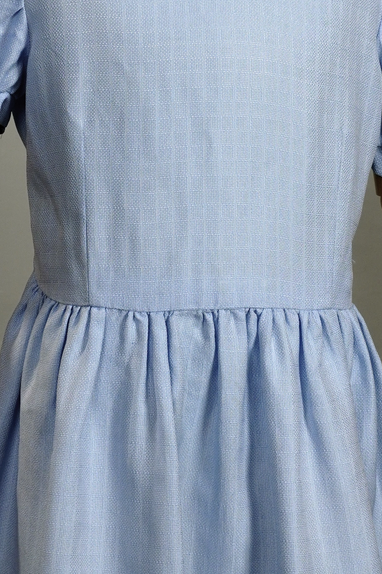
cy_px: 179
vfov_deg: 17.0
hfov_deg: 11.4
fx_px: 1910
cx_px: 206
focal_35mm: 120
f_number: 8
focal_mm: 32
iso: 400
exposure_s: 1/50
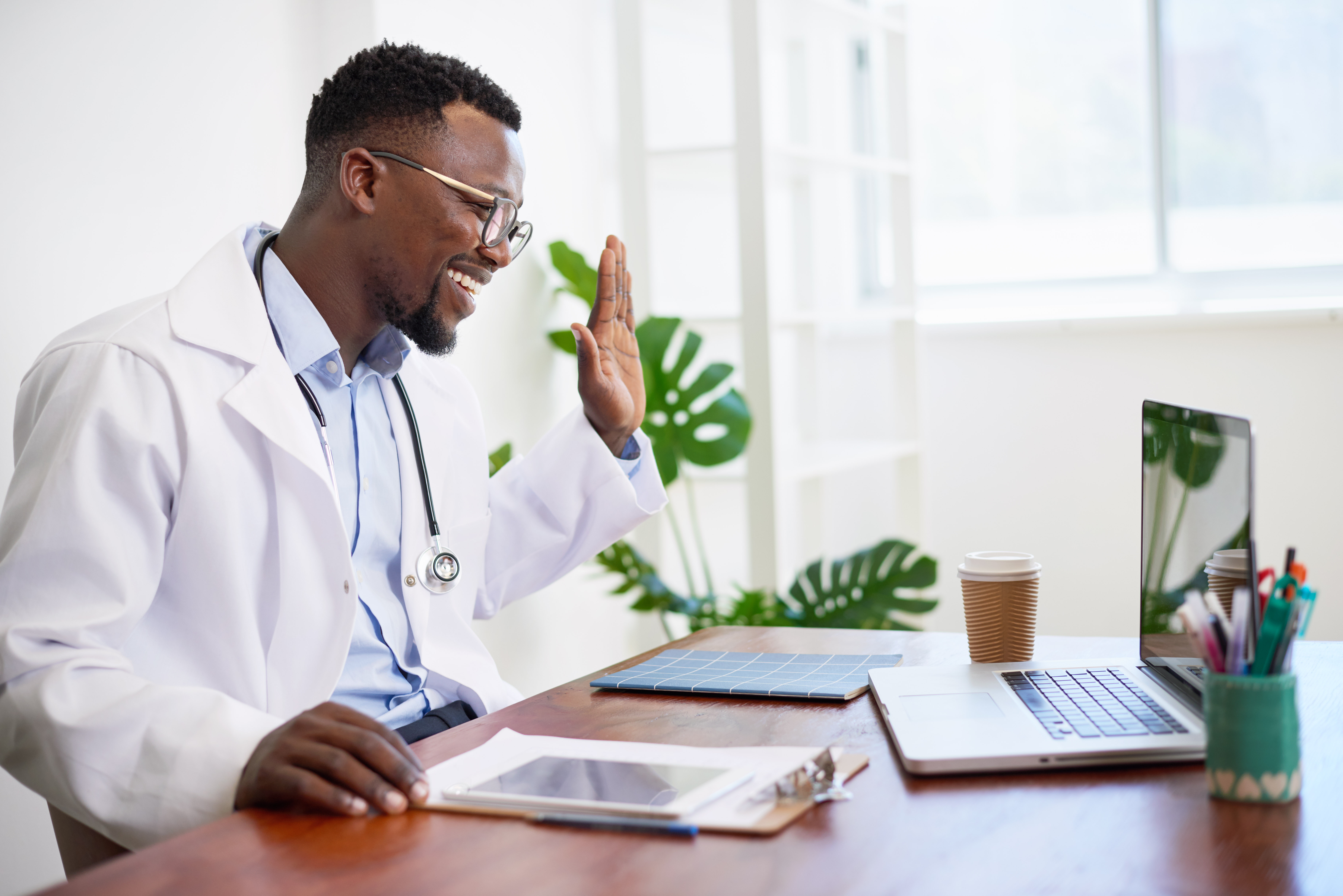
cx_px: 672
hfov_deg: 39.6
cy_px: 448
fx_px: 1866
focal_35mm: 50
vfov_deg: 27.0
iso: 200
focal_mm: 50
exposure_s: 1/400
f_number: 2.5
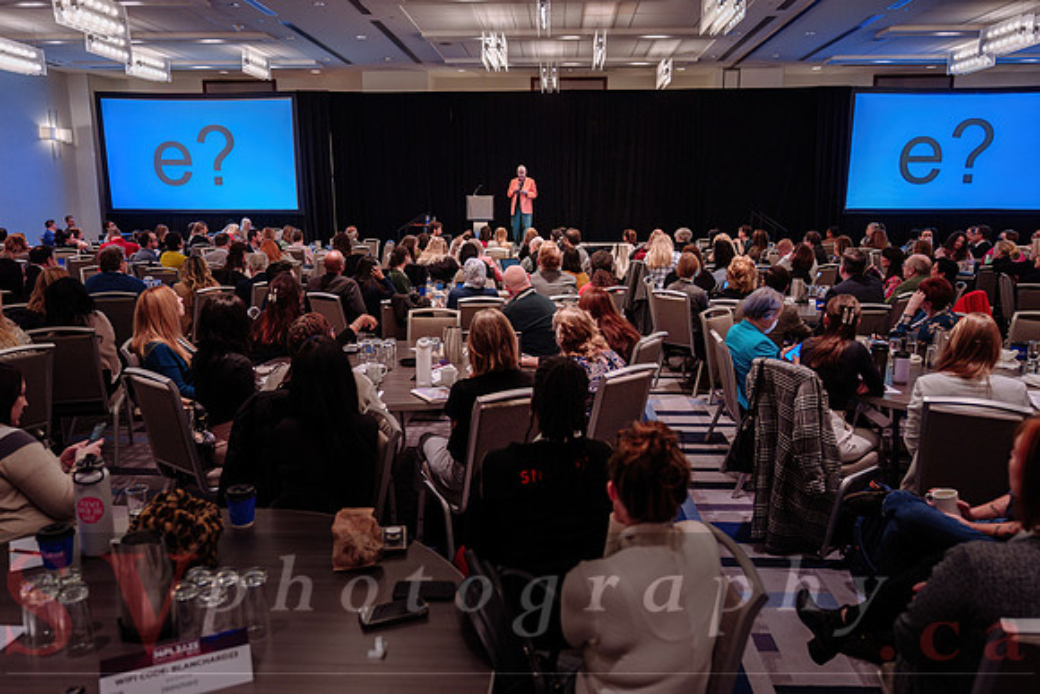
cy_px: 347
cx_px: 520
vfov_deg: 49.6
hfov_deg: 69.4
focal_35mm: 26
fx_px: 751
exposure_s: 1/100
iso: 1600
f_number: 2.8
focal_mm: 26
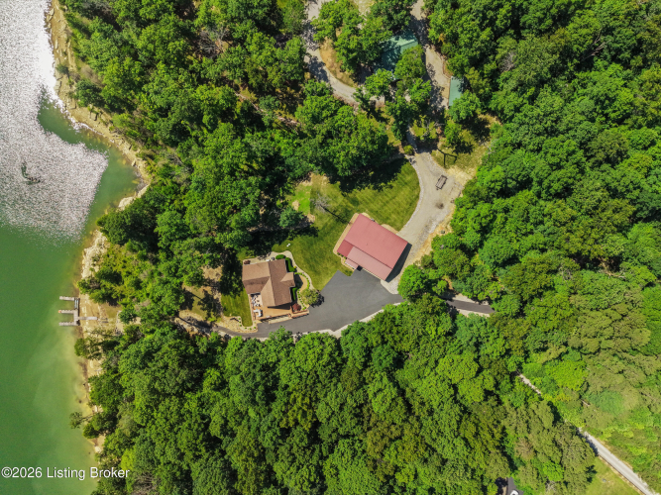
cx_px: 330
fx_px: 458
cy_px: 248
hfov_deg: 71.6
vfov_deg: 56.8
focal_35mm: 24
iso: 290
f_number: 1.8
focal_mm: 8.67
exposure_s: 1/4000
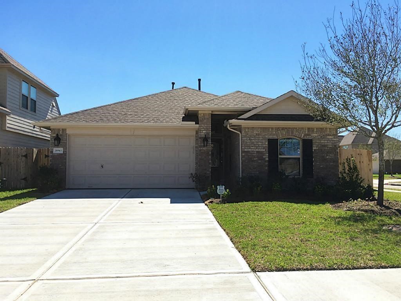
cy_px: 150
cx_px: 200
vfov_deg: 48.2
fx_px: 336
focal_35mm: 29
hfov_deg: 61.7
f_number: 2.2
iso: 25
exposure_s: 1/1261
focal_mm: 4.15
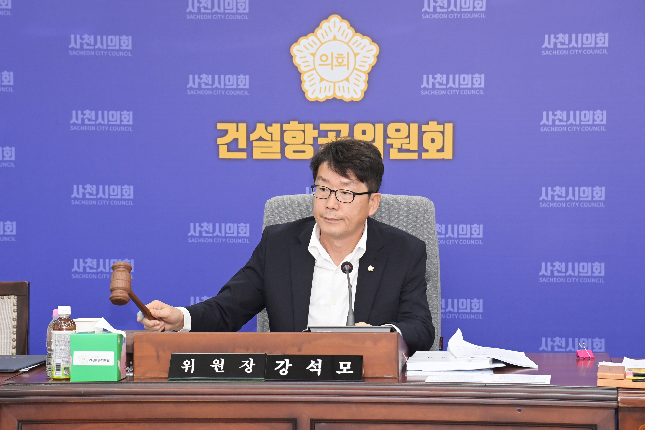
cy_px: 215
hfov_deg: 17.1
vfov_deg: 11.4
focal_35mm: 120
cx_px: 322
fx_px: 2150
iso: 3200
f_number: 6.3
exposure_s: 1/250
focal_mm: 120
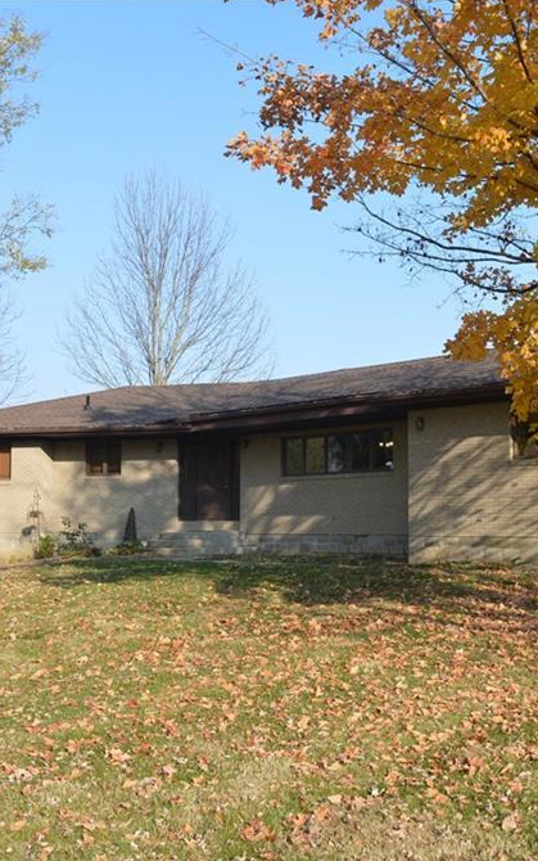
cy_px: 434
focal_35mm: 42
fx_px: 985
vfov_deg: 47.2
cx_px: 402
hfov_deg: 30.1
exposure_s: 1/200
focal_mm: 18
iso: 100
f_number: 7.1
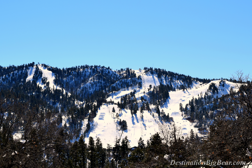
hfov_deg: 38.9
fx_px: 357
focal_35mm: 51
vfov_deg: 26.5
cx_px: 126
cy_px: 84
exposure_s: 1/500
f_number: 11
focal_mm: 34
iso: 200
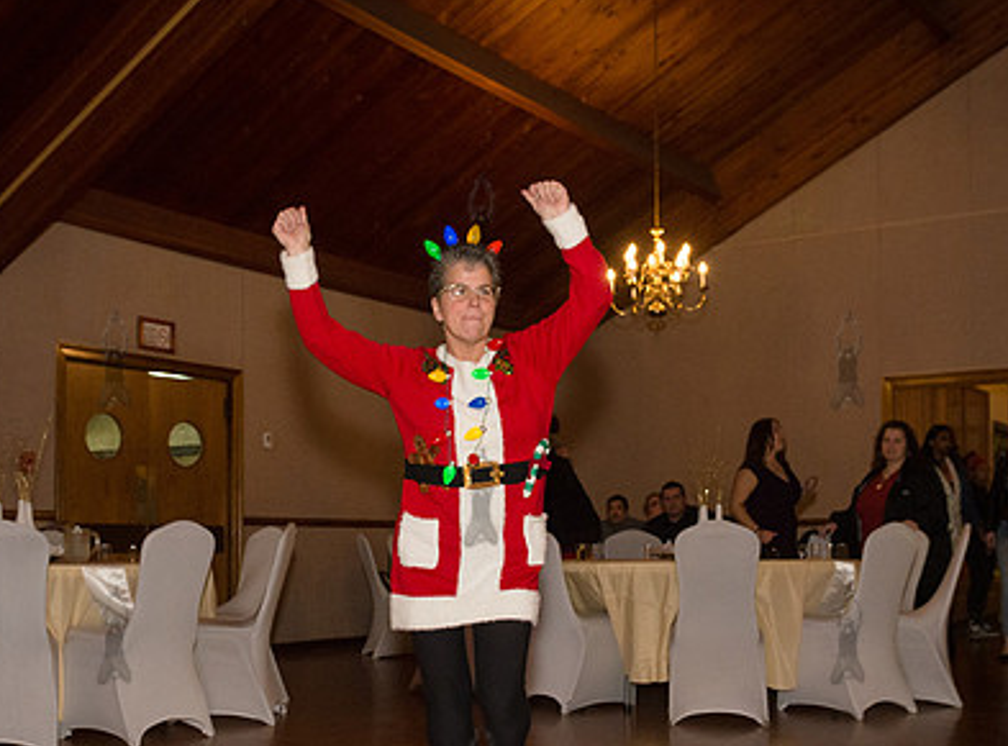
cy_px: 517
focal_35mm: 47
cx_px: 501
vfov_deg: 30.3
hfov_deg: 40.6
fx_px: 1362
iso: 1600
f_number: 5
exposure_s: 1/320
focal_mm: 26
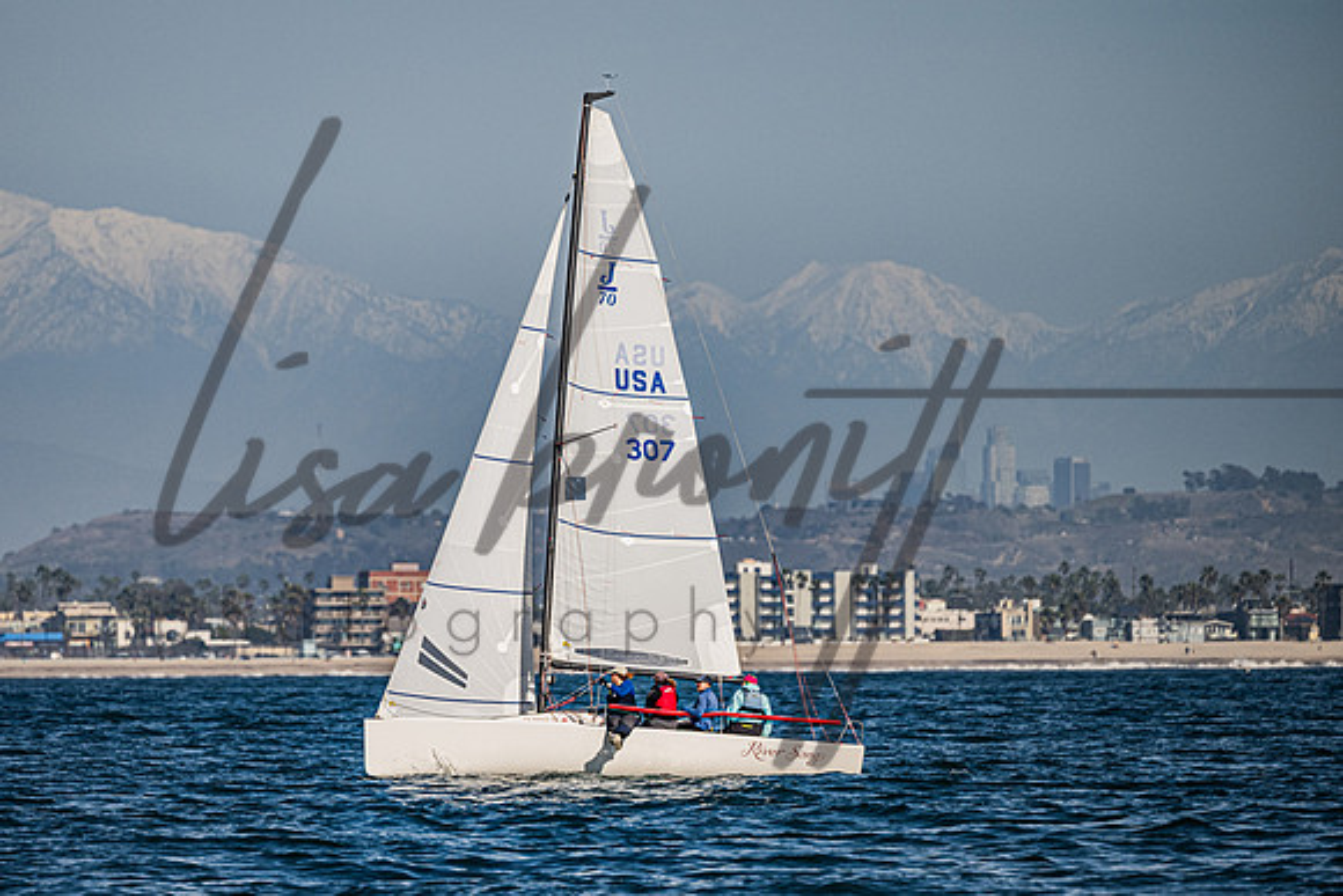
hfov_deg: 4.9
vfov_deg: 3.3
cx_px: 536
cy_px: 518
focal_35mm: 423
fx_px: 15790
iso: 320
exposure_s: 1/3200
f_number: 5.3
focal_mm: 310
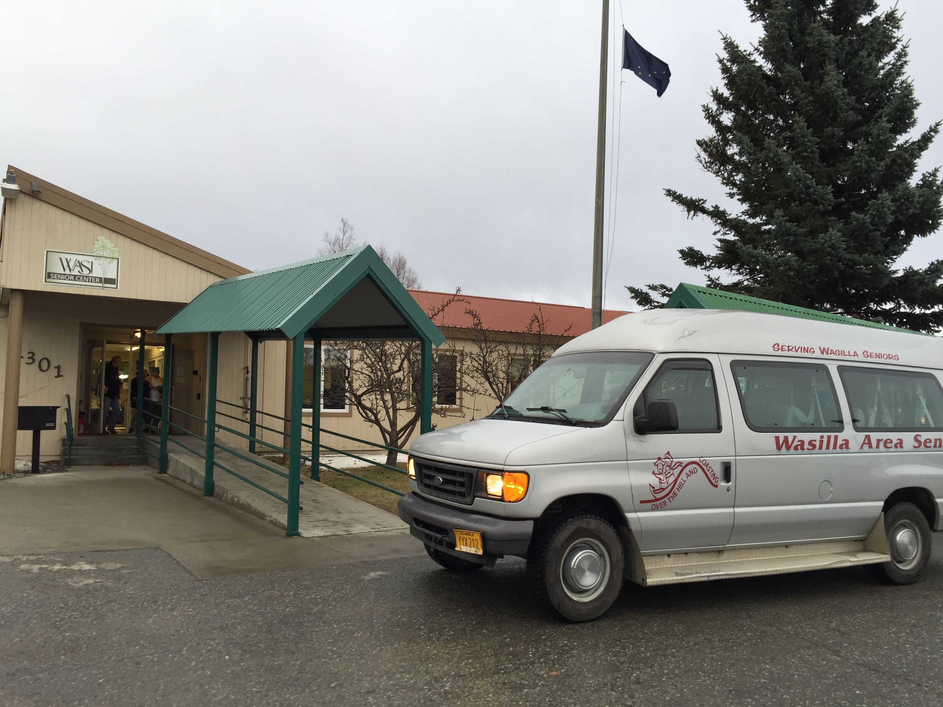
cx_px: 472
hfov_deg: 61.7
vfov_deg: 48.2
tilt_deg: +5.6
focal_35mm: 29
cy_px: 354
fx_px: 790
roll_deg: -1.2
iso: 32
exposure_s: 1/60
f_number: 2.2
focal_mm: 4.15
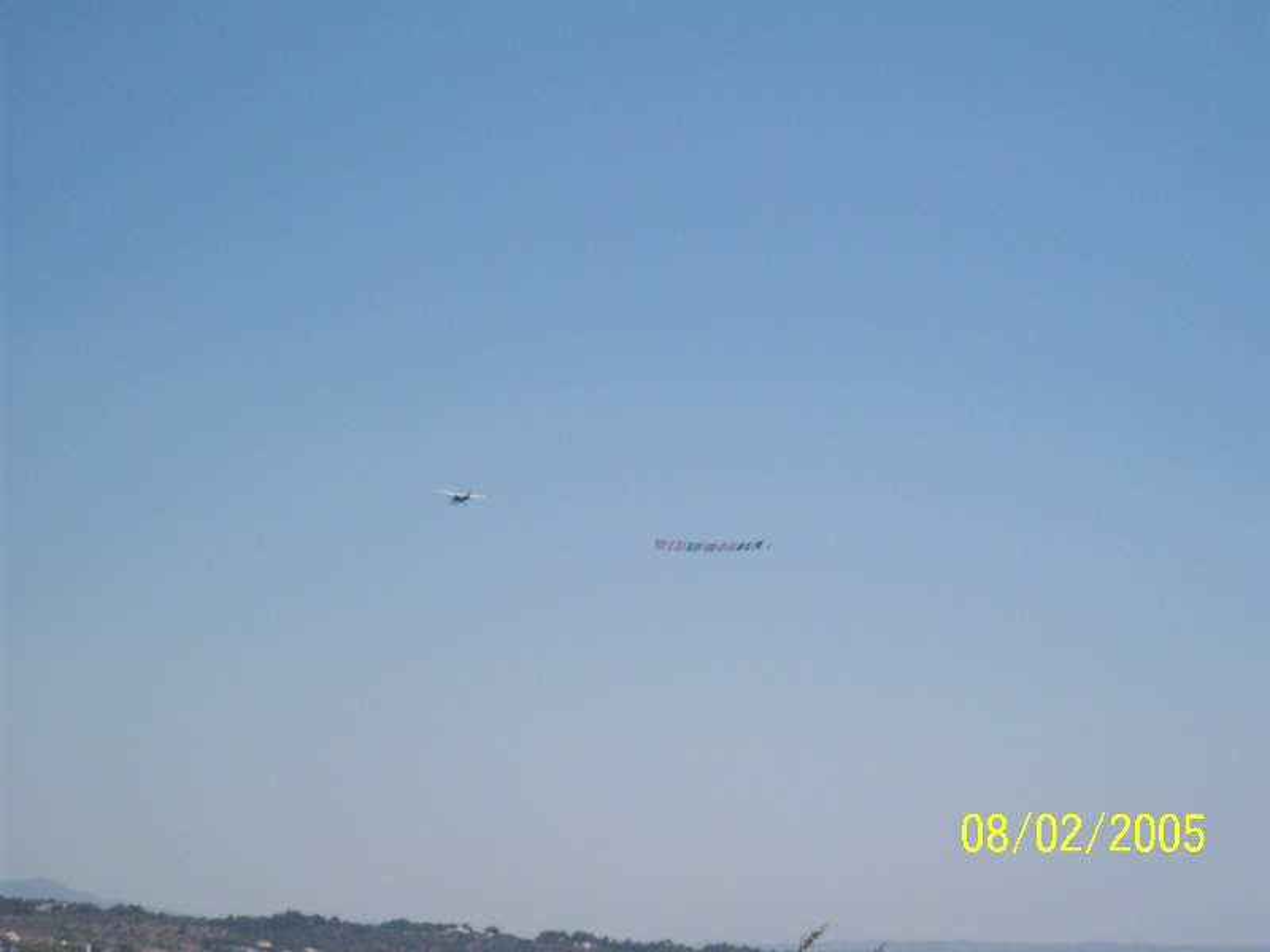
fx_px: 4182
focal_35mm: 114
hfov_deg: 17.3
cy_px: 476
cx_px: 635
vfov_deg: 13.0
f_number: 8
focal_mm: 24
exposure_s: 1/500
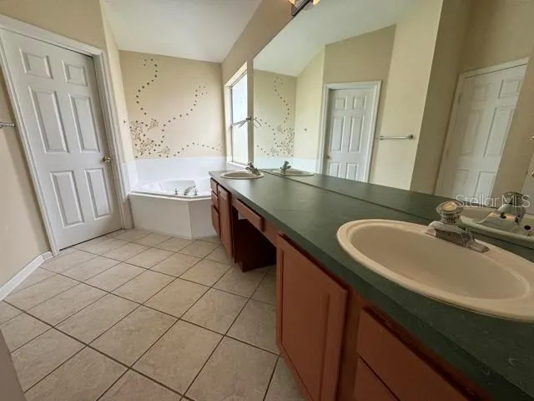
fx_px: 216
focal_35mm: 14
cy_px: 200
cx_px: 267
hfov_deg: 102.1
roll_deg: -0.7
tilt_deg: -14.7
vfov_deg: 85.7
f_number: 2.2
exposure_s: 1/99
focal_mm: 2.22
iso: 80
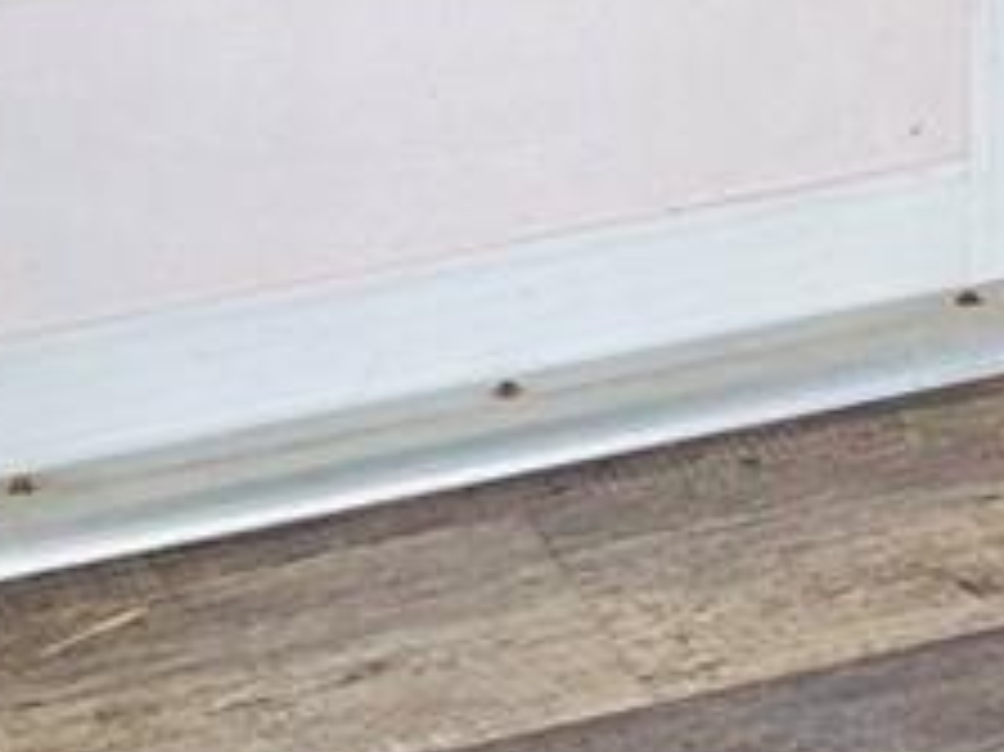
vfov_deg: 8.0
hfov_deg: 11.3
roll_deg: -1.1
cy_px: -1018
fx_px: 4986
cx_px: 1229
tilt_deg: -9.5
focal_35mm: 172
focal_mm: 6.86
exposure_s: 1/120
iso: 125
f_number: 1.78
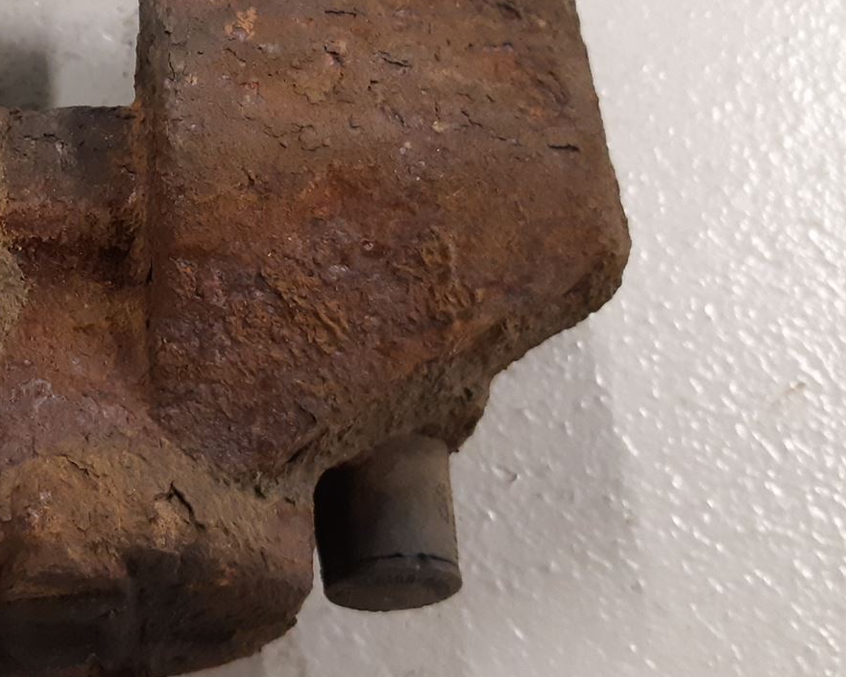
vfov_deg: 25.6
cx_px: 53
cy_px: 210
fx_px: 1477
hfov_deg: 30.3
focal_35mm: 59
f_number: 1.7
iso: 200
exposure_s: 1/50
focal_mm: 3.93
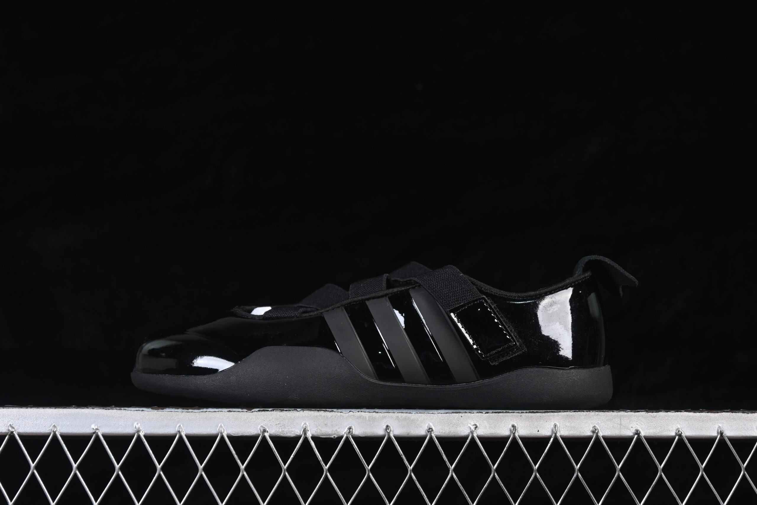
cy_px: 252
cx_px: 378
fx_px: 1577
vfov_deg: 18.2
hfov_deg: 27.0
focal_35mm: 75
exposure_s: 1/60
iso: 160
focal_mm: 50
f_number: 6.3
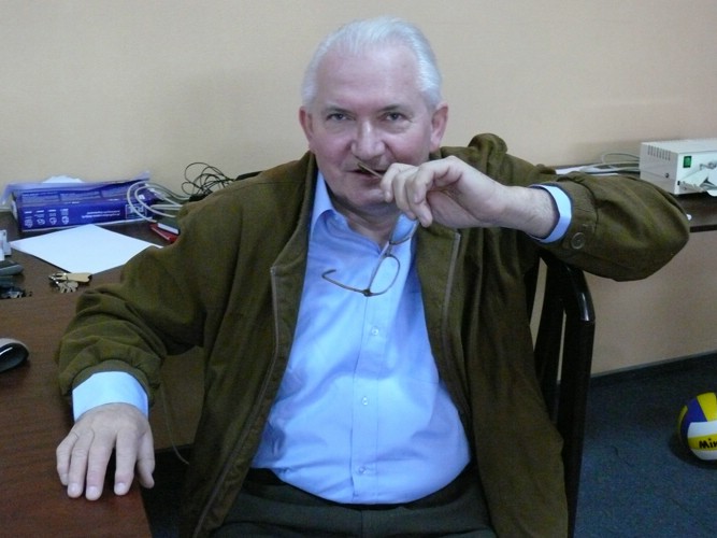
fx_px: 870
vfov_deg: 34.3
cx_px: 358
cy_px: 269
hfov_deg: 44.8
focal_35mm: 42
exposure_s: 1/25
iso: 800
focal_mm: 8.5
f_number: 2.8
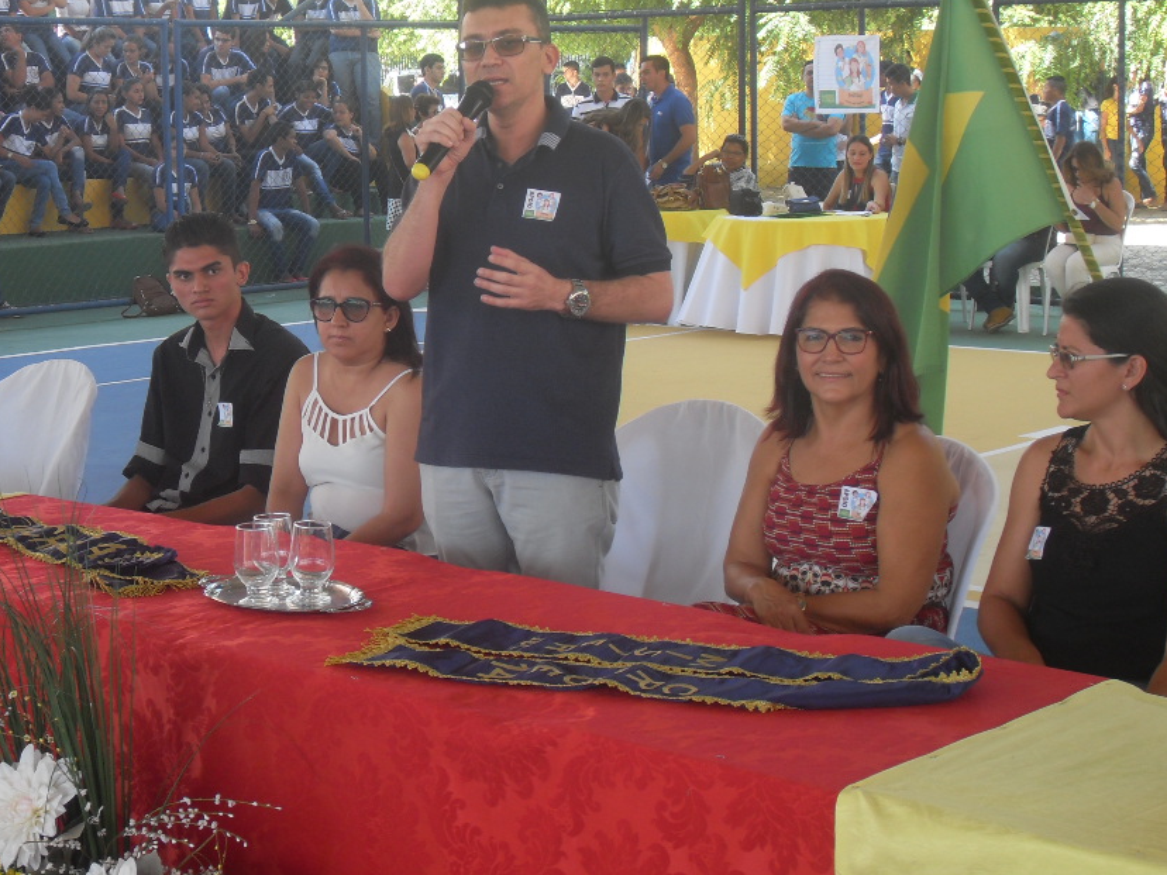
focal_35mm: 73
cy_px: 379
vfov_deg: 20.2
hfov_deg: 26.7
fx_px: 2461
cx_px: 550
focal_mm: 10.1
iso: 100
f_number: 3.7
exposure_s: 1/60
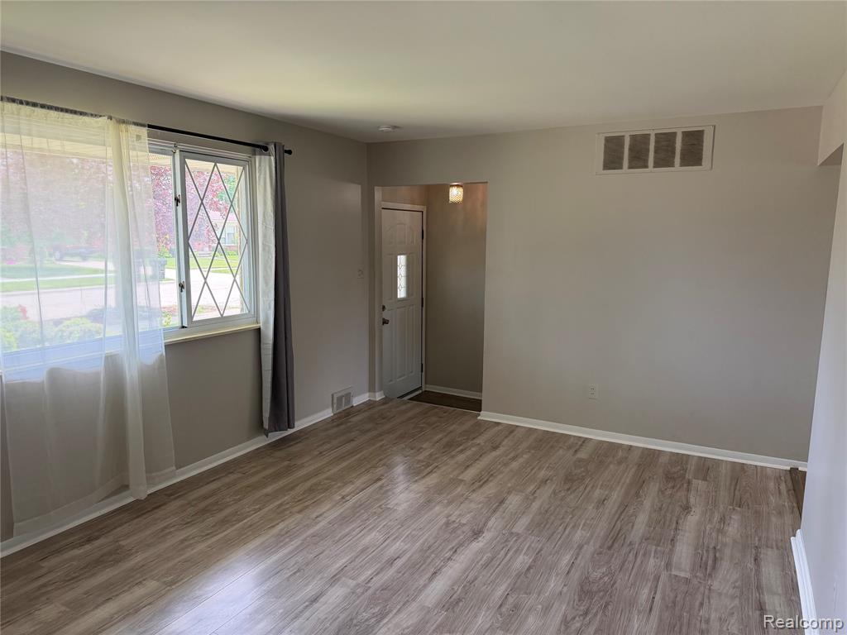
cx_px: 424
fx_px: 587
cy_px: 318
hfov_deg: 71.6
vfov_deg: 56.8
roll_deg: -0.8
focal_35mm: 24
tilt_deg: -8.5
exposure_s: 1/227
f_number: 1.78
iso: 160
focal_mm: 6.76
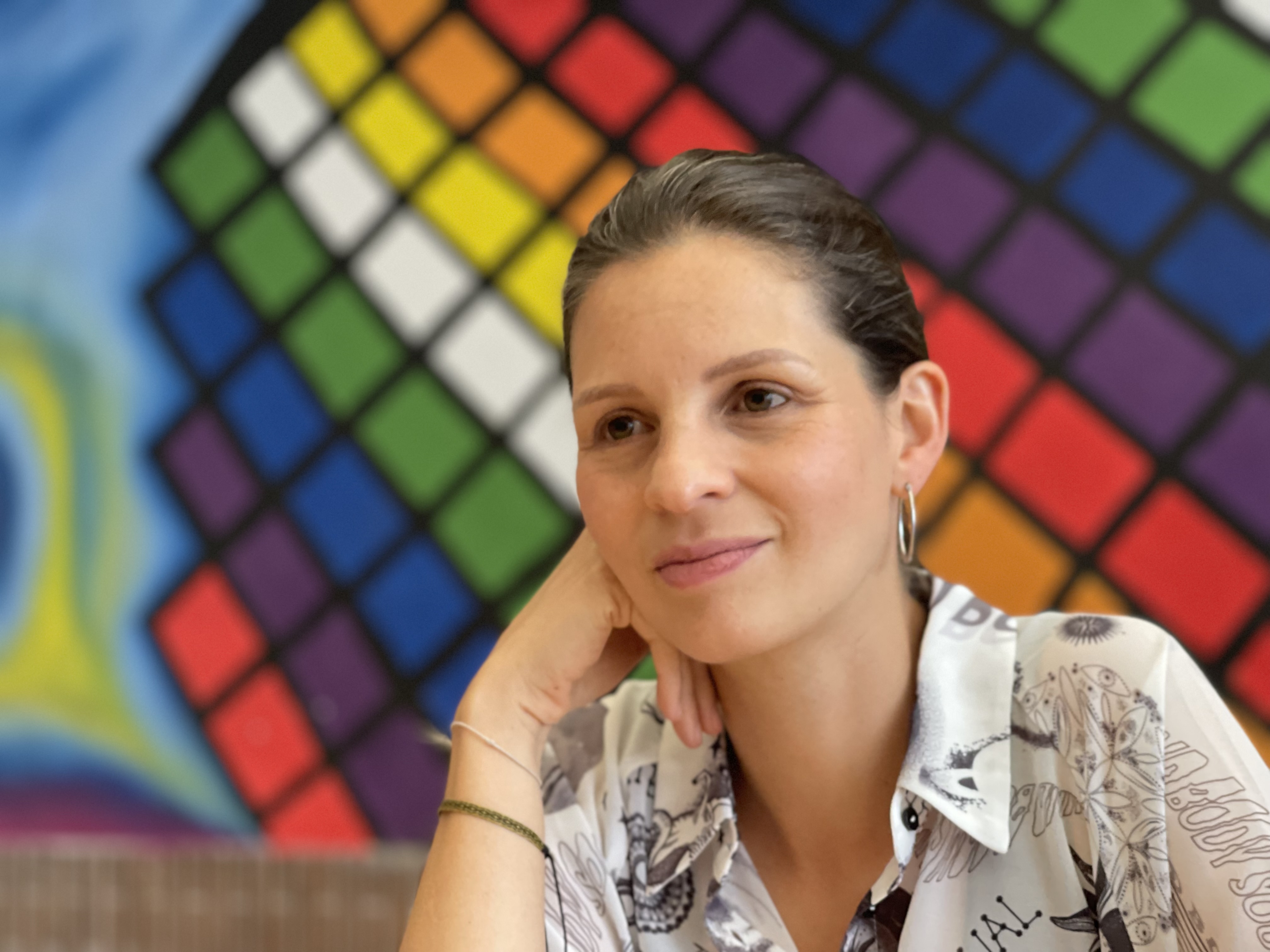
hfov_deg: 30.3
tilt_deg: +4.1
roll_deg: +0.3
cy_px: 476
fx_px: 2348
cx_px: 635
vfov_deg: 22.9
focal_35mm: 64
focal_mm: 7.5
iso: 250
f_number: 2.2
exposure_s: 1/61
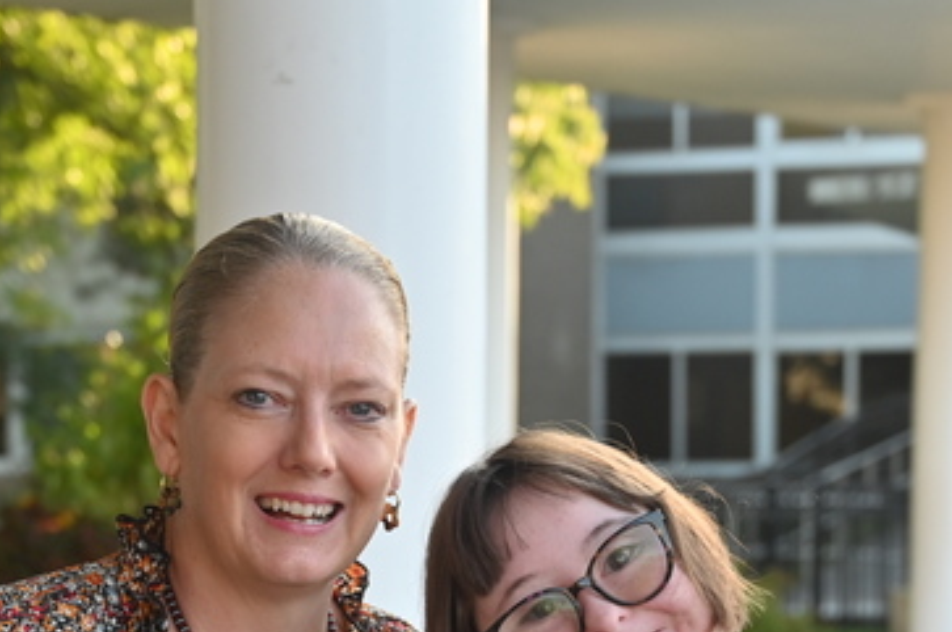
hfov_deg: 16.1
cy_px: 809
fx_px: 3354
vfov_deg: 10.5
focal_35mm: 127
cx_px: 344
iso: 220
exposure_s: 1/250
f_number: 4
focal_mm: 45
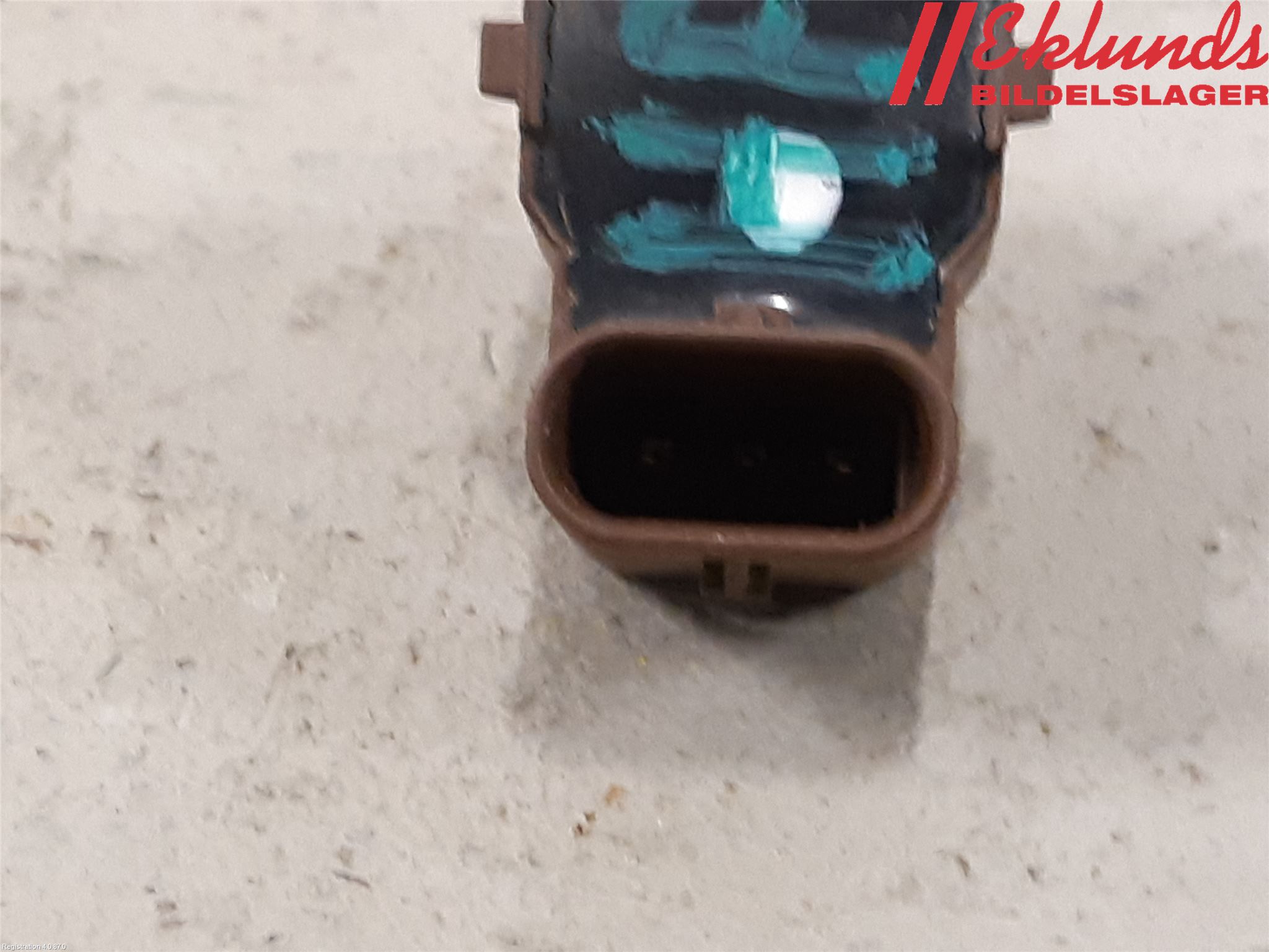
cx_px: 634
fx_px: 953
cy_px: 476
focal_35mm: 26
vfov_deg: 53.1
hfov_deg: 67.3
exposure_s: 1/33
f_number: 1.7
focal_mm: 3.93
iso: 200
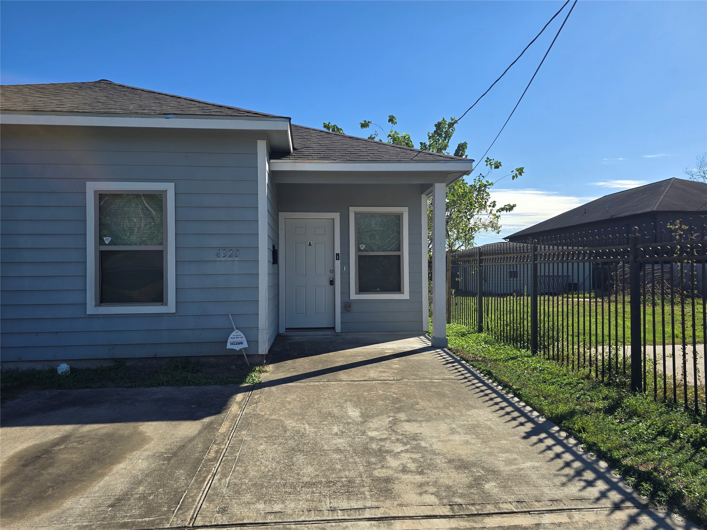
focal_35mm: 23
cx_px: 354
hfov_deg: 73.9
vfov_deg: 58.9
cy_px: 265
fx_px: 470
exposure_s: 1/703
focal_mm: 6.3
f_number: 1.7
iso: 12
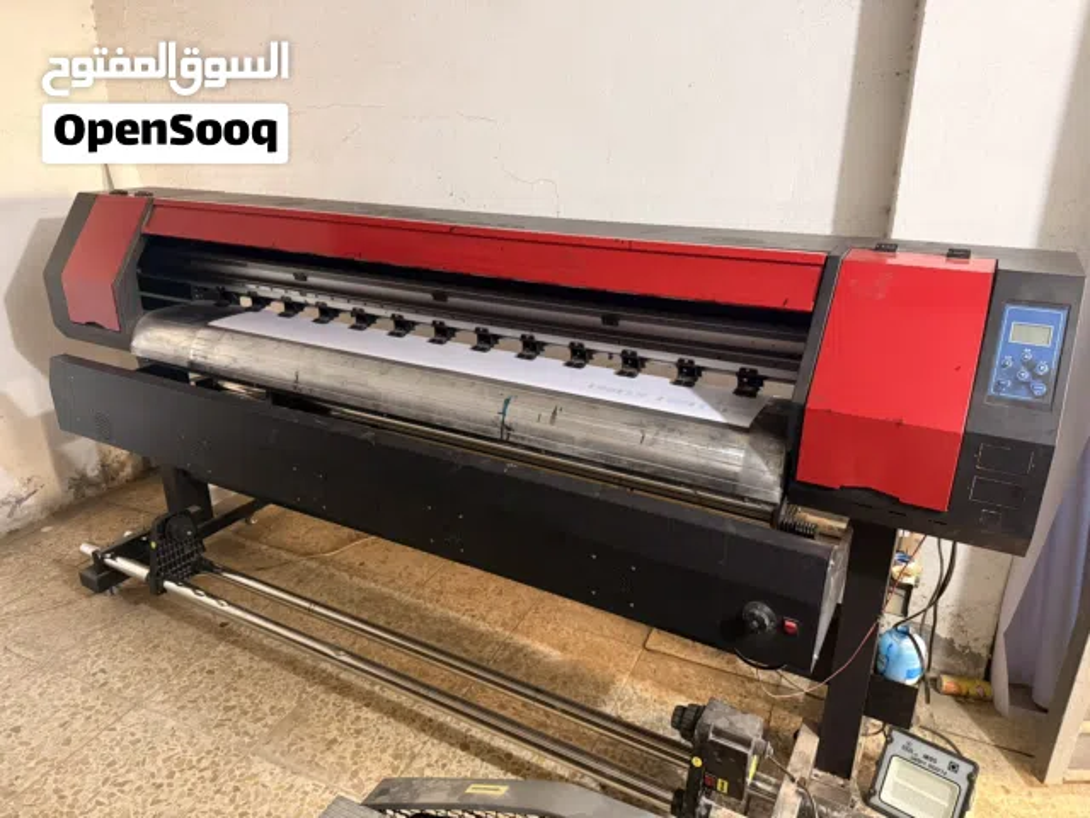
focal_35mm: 24
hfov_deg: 71.6
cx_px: 545
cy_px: 409
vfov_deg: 56.8
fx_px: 756
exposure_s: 1/50
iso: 800
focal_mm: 6.76
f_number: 1.78
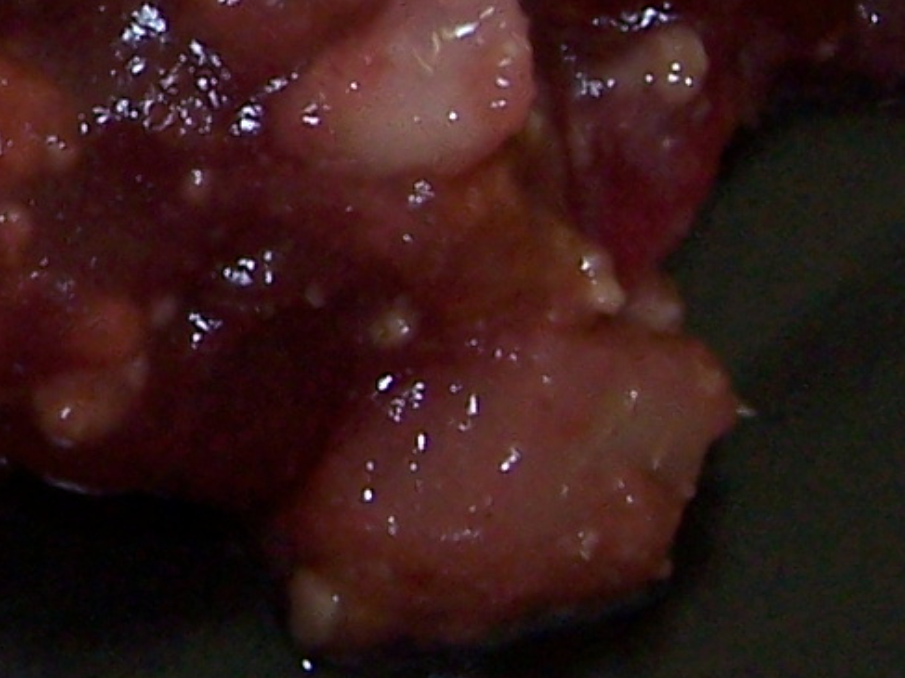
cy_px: -108
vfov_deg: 7.3
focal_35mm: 201
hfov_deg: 9.5
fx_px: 5254
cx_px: -531
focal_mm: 6.3
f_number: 2.8
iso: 140
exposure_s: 1/60
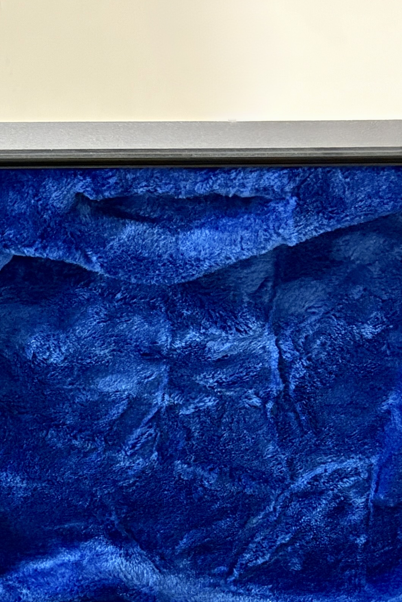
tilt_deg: -45.6
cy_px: 679
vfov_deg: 20.0
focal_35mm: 97
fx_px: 1624
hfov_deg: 13.4
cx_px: -190
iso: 500
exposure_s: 1/50
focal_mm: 5.96
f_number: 1.6
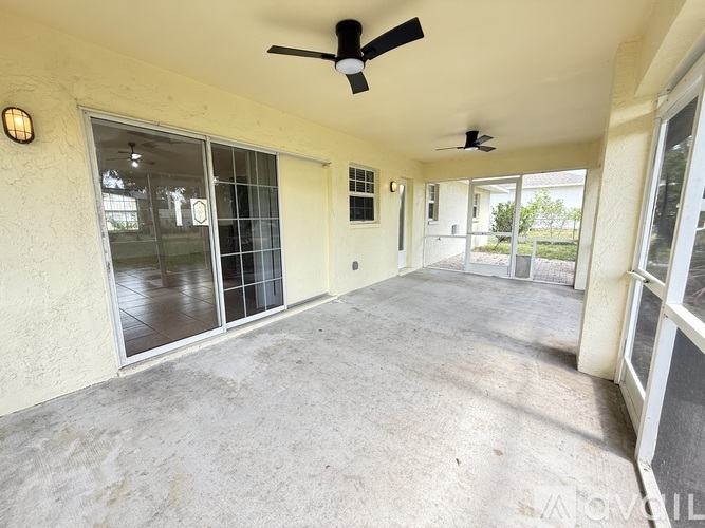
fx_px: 285
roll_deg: +1.9
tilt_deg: -8.6
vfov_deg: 85.7
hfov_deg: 102.1
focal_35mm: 14
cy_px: 264
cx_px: 352
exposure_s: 1/99
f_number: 2.2
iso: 125
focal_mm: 2.22
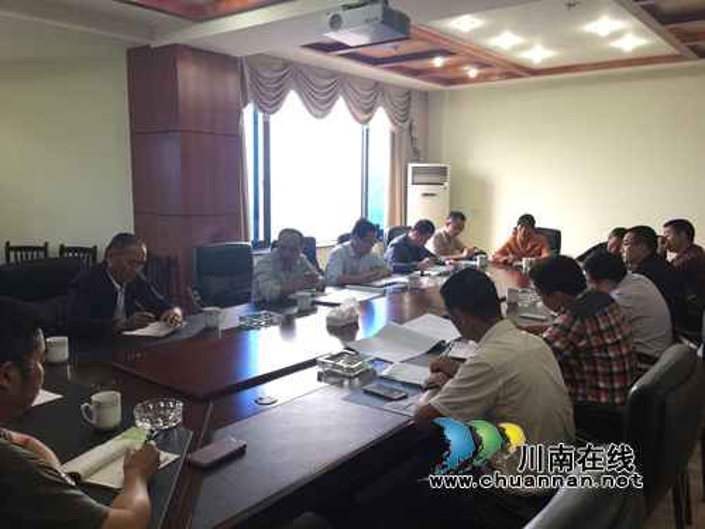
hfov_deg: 61.7
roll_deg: -1.5
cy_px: 264
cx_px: 352
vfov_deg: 48.2
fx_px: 591
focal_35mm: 29
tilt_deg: -7.7
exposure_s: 1/33
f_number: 2.2
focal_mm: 4.15
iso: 50
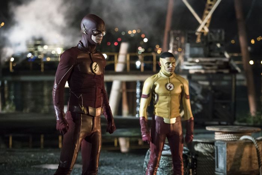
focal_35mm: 145
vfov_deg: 9.5
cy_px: 88
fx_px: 1056
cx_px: 131
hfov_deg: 14.1
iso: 10000
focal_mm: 145
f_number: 4.5
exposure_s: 1/160
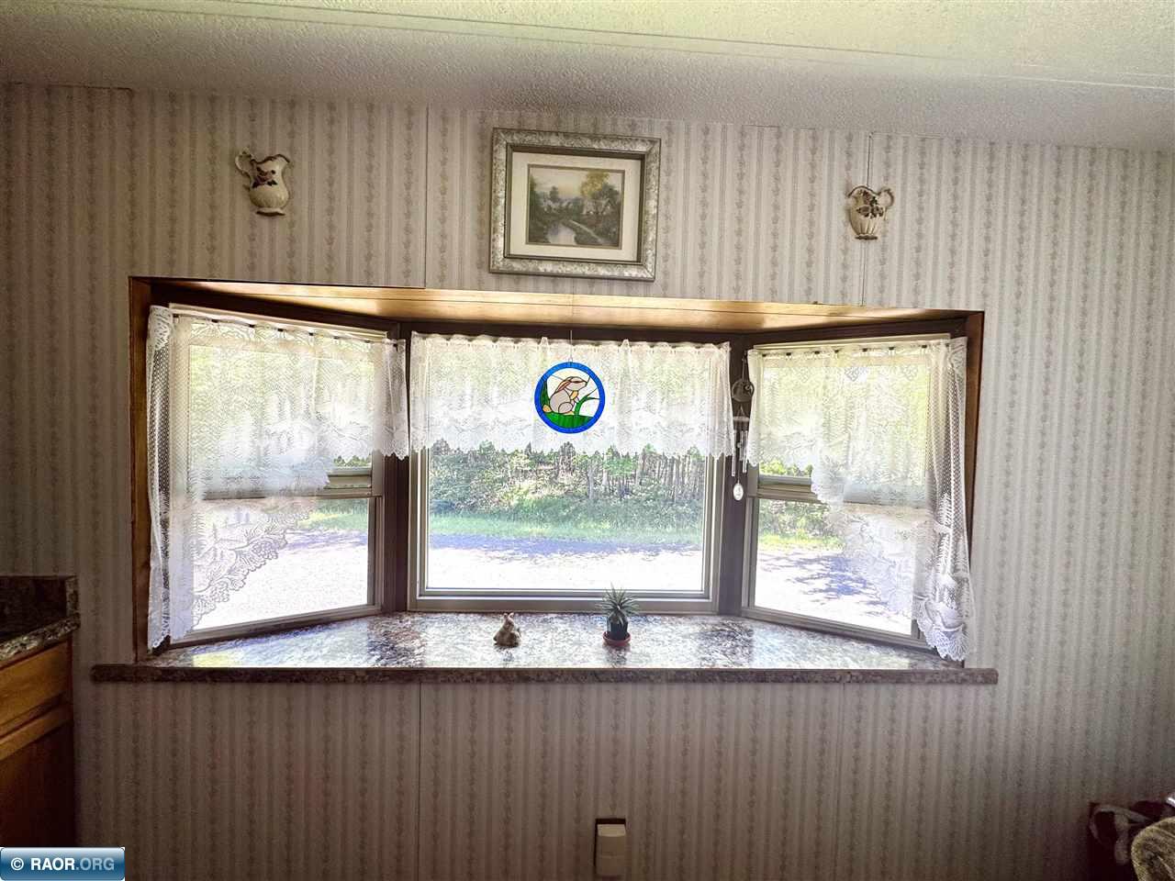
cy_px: 440
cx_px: 588
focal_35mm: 14
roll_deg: -1.5
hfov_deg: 102.1
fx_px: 475
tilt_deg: -1.7
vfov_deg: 85.7
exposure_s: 1/120
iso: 64
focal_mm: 2.22
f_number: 2.2
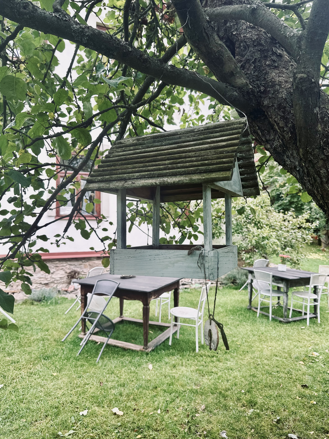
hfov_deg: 54.9
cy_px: 217
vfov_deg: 69.4
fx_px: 317
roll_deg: +0.1
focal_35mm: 25
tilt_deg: +2.1
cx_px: 169
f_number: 1.78
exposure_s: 1/227
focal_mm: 6.86
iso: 64
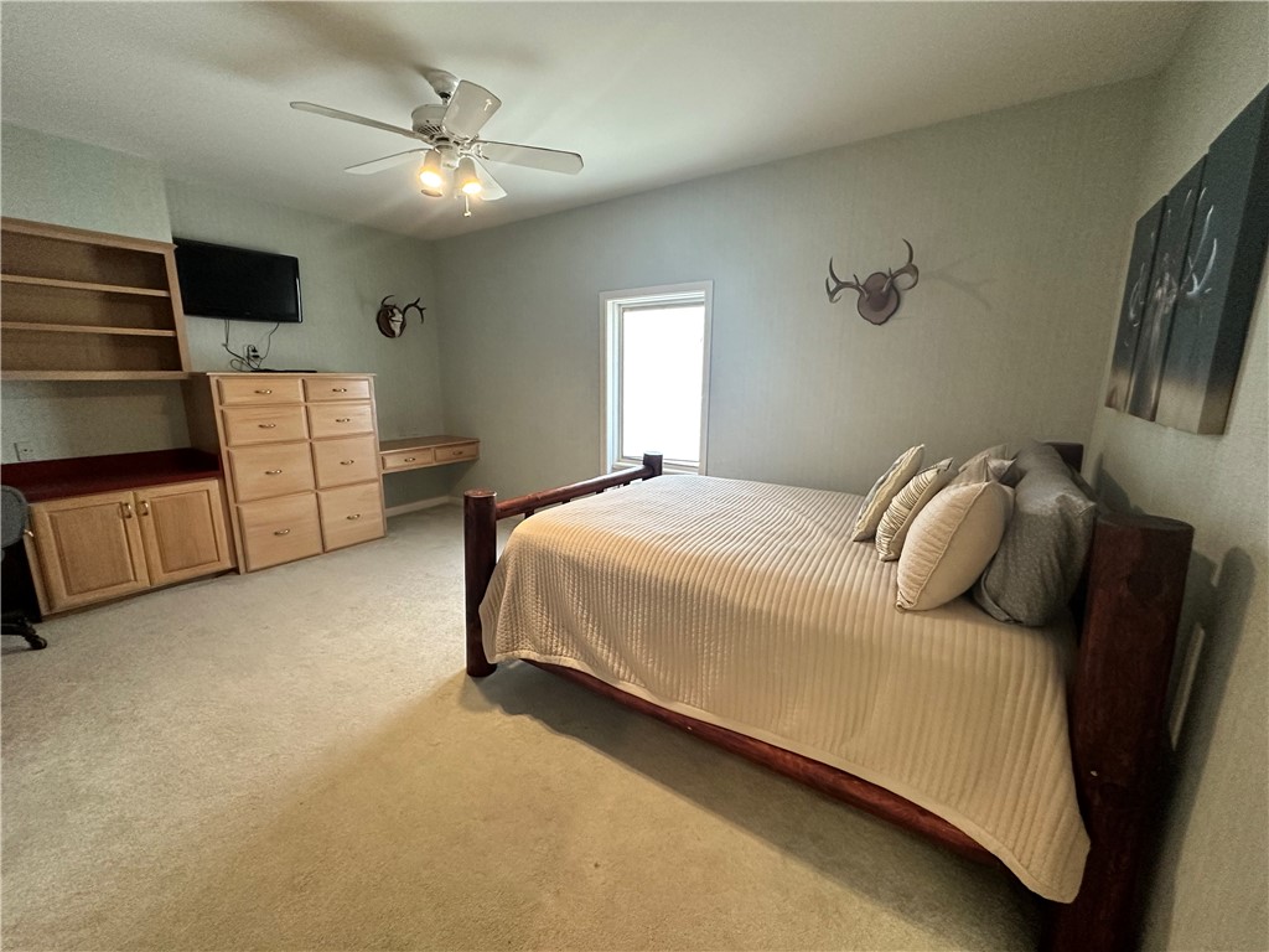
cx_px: 634
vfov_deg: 85.7
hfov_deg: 102.1
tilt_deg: -11.2
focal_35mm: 14
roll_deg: -1.0
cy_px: 476
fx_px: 513
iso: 400
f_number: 2.2
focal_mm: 2.22
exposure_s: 1/60
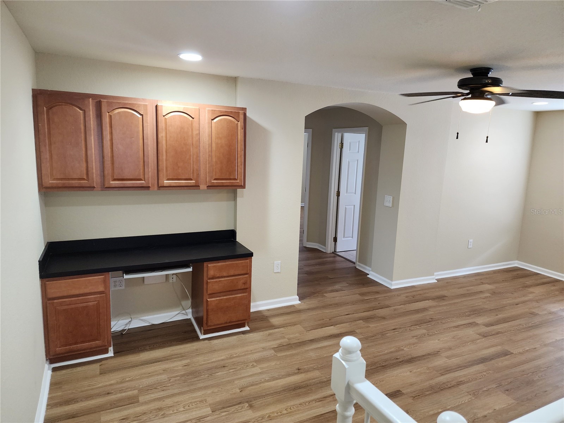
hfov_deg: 73.9
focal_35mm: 23
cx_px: 282
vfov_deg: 58.9
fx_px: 375
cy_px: 212
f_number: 1.8
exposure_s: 1/120
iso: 640
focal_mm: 6.4
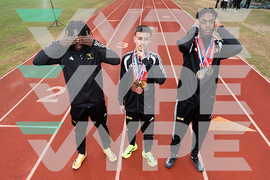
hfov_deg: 65.5
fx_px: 210
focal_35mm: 28
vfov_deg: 46.4
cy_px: 90
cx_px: 135
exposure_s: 1/200
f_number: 5.6
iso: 250
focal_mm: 28
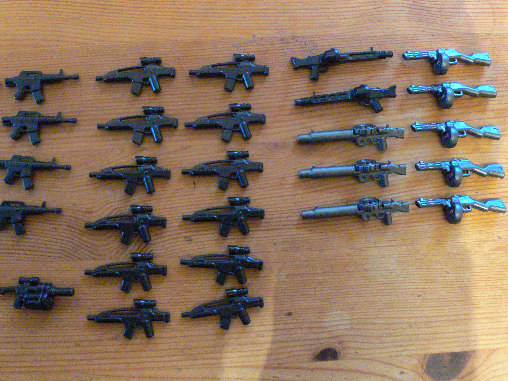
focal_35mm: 35
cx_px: 247
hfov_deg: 52.6
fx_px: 514
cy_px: 190
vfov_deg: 40.7
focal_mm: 6.3
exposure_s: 1/2
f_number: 2.8
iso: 400
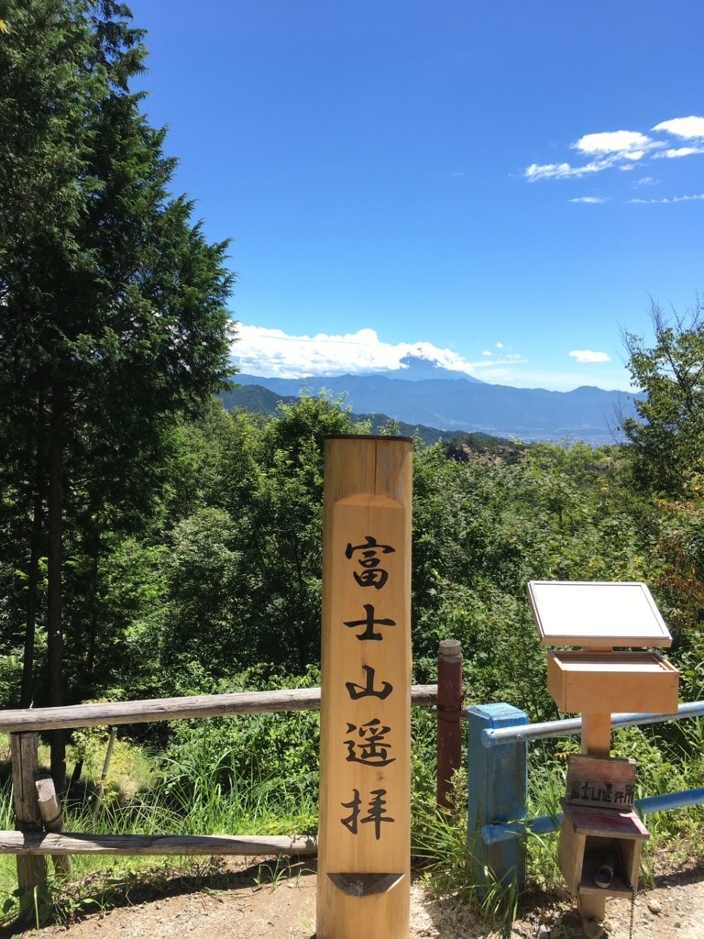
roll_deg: -1.8
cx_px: 352
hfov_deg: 48.2
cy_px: 470
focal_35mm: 29
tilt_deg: -7.4
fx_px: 786
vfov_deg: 61.7
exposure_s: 1/810
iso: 25
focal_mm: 4.15
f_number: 2.2
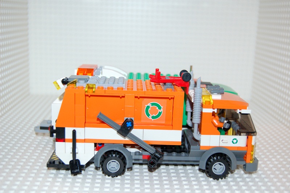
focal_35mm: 48
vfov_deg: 28.0
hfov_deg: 41.1
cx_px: 145
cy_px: 96
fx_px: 386
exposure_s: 1/60
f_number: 4.5
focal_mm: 32
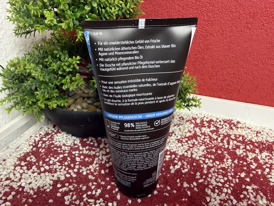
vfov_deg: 56.8
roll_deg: +0.9
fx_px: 190
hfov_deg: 71.6
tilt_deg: -30.0
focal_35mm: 24
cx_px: 137
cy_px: 103
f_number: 2.2
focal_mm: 2.22
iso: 200
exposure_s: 1/50
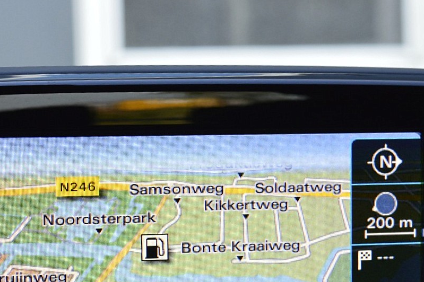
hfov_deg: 16.0
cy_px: 267
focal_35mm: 128
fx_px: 1507
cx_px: 150
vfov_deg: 10.6
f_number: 8
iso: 640
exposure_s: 1/60
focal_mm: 42
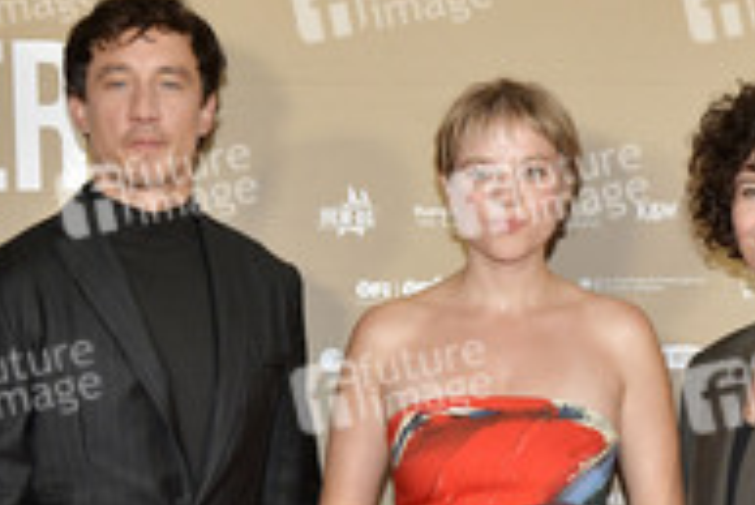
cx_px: 444
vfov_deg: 12.1
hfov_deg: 18.2
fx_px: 2351
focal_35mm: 112
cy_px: 485
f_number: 6.3
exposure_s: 1/200
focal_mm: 48
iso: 1250
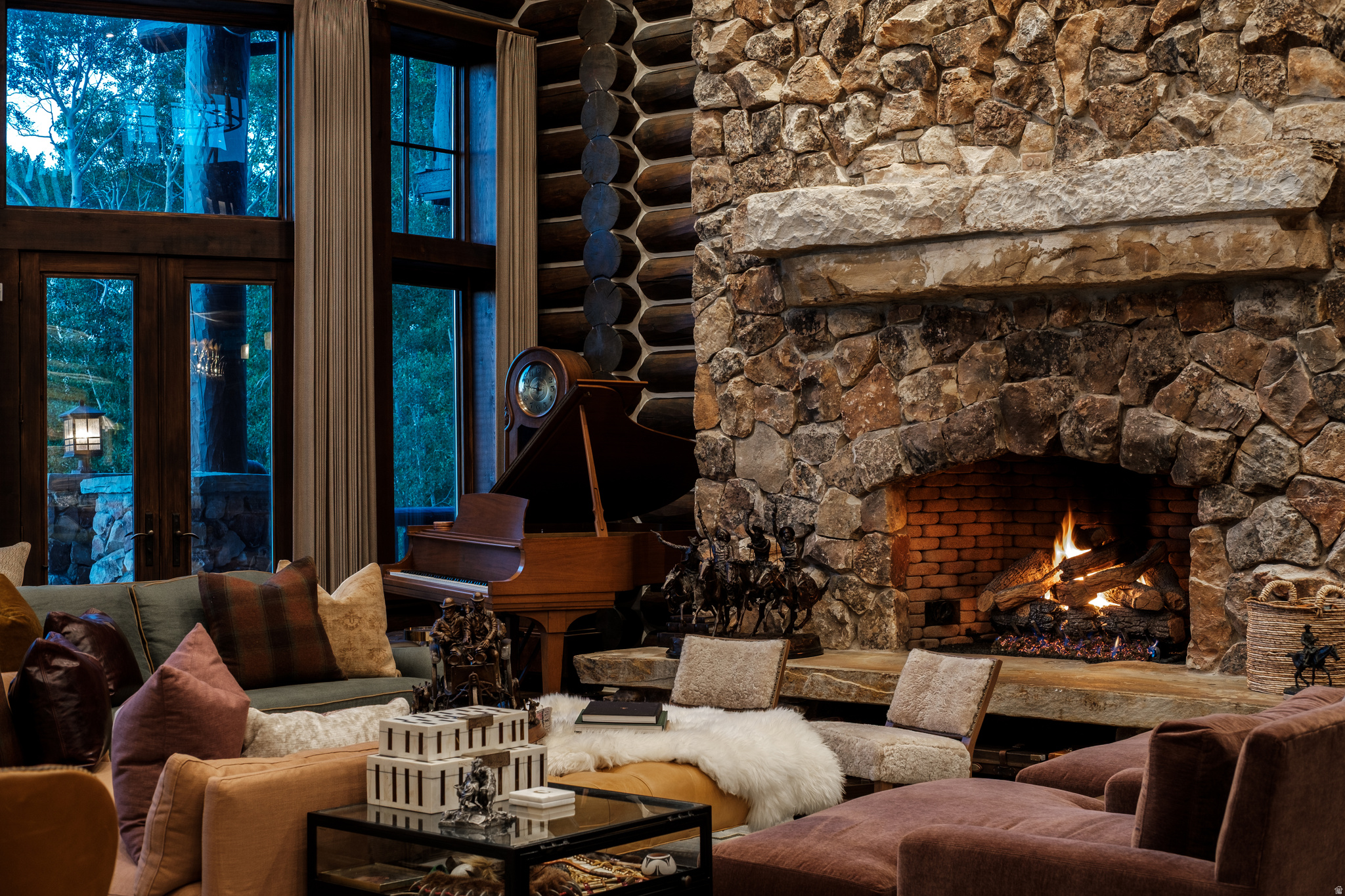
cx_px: 672
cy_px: 448
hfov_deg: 37.5
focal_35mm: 53
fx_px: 1980
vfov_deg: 25.5
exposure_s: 1/2
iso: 400
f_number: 6.4
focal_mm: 35
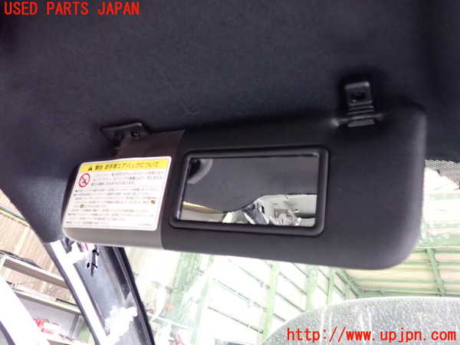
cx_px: 230
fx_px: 399
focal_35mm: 30
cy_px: 172
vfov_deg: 46.8
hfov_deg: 60.0
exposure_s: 1/40
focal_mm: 5.4
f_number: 2.3
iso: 1250
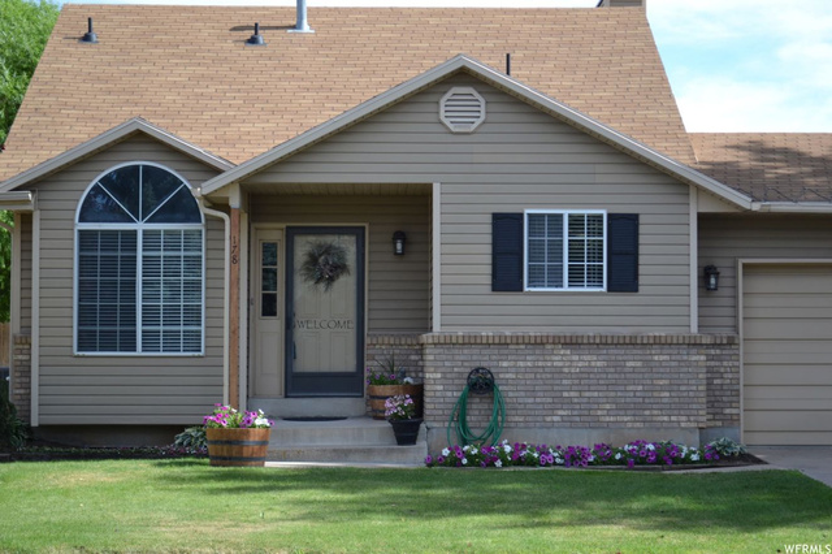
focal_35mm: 82
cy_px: 277
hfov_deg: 24.6
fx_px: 1906
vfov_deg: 16.5
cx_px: 416
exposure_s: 1/160
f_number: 6.3
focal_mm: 55
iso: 100
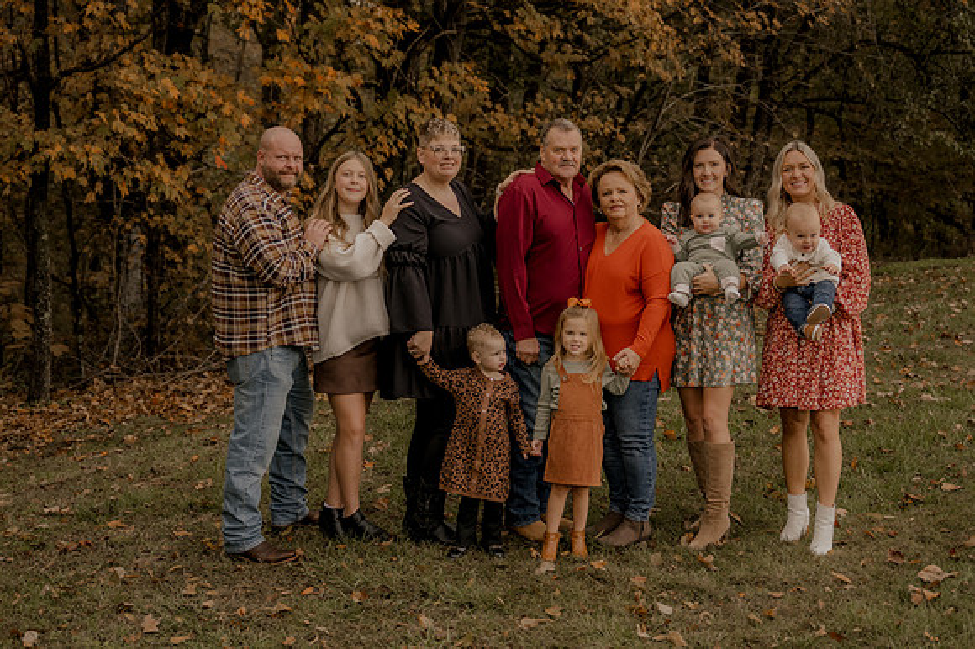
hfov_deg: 30.1
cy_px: 324
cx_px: 488
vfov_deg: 20.3
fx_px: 1813
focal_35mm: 67
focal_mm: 45
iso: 250
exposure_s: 1/160
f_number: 2.8
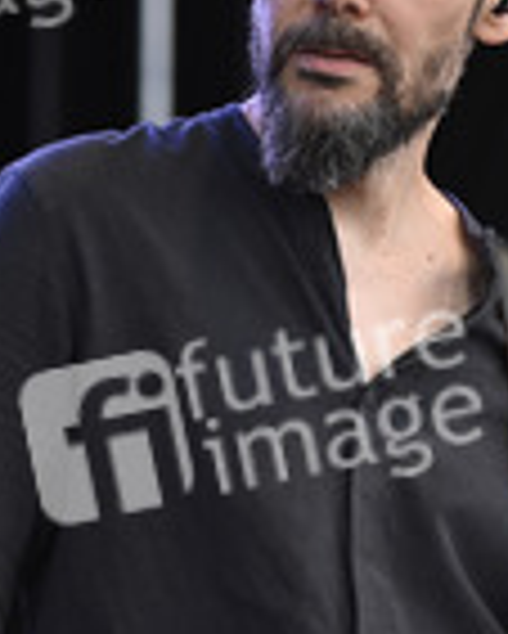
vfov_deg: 6.6
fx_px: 5482
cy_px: 643
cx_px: 382
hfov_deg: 5.3
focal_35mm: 292
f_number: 2.8
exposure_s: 1/400
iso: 200
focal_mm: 110
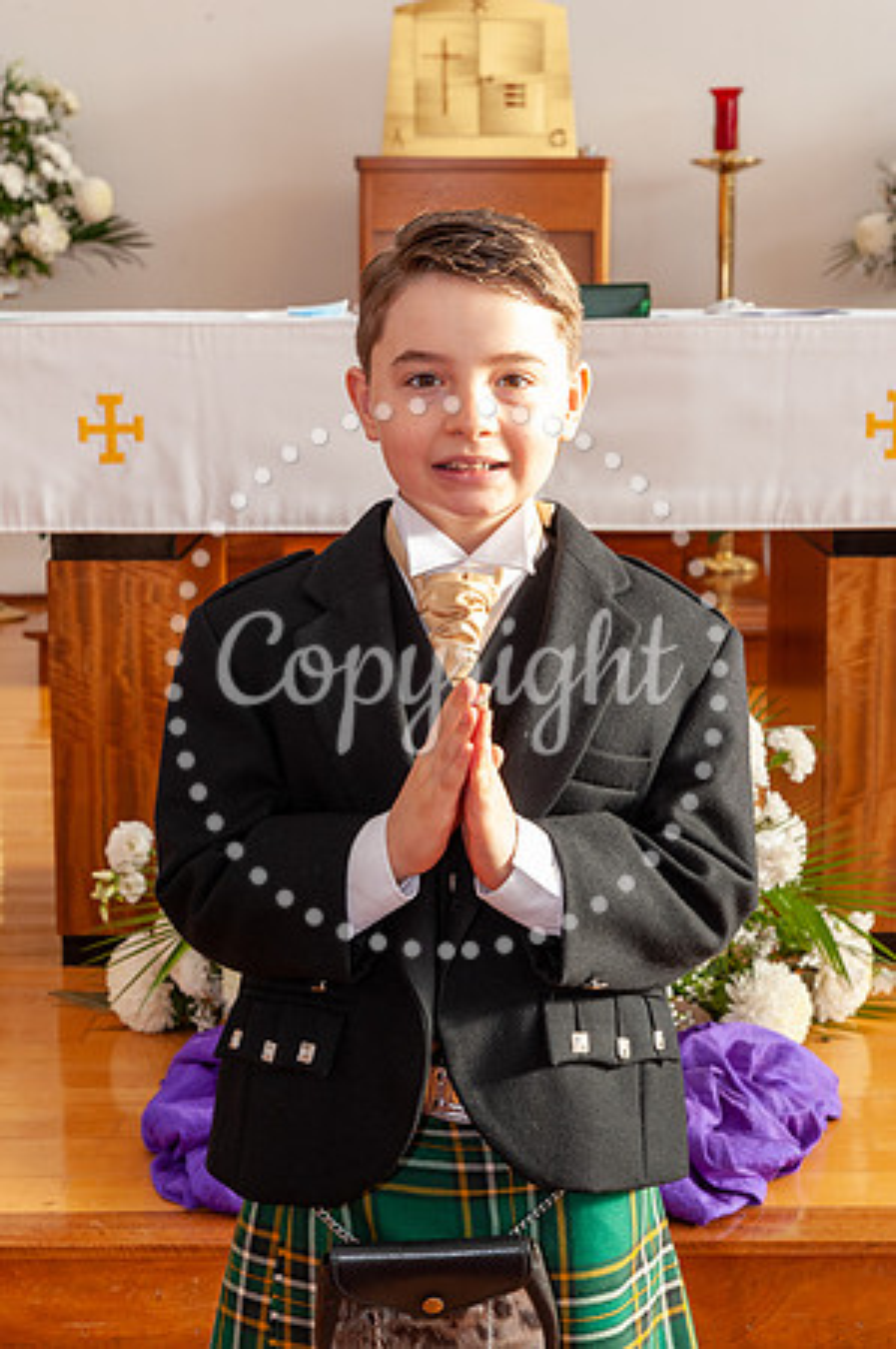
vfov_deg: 28.9
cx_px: 448
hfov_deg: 19.4
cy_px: 674
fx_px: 2619
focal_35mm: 70
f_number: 10
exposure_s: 1/50
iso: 1250
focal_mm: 70
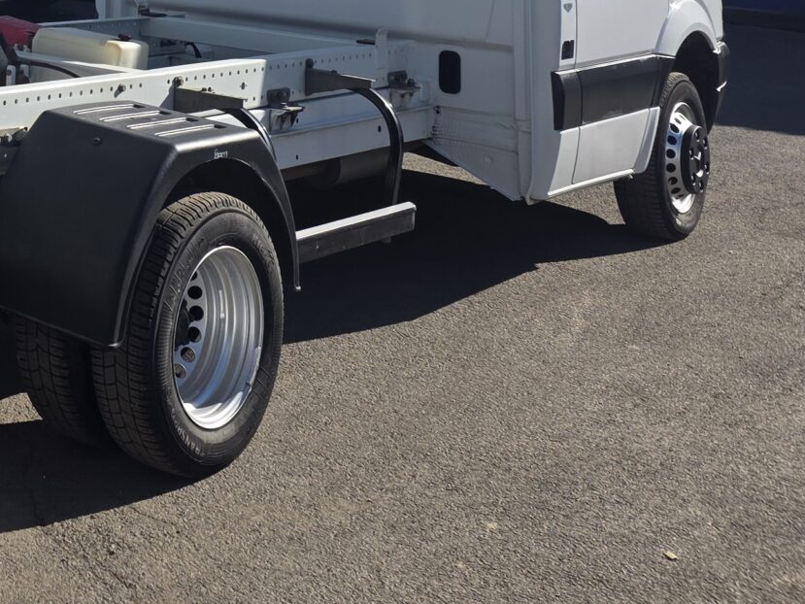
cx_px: -202
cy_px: -320
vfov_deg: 18.3
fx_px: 1651
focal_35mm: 71
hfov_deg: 24.4
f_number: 1.7
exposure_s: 1/5958
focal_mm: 6.25
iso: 80
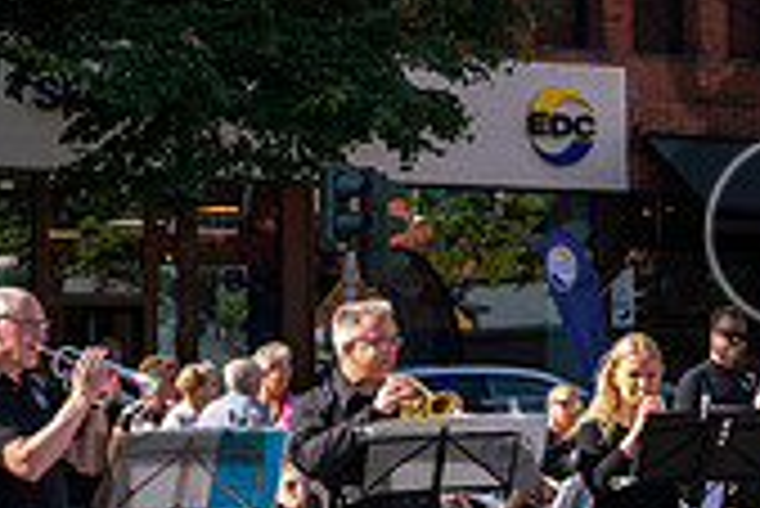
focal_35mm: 151
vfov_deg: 9.1
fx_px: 3190
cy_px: 339
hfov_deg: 13.4
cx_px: 769
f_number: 3.5
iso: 640
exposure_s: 1/5000
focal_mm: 44
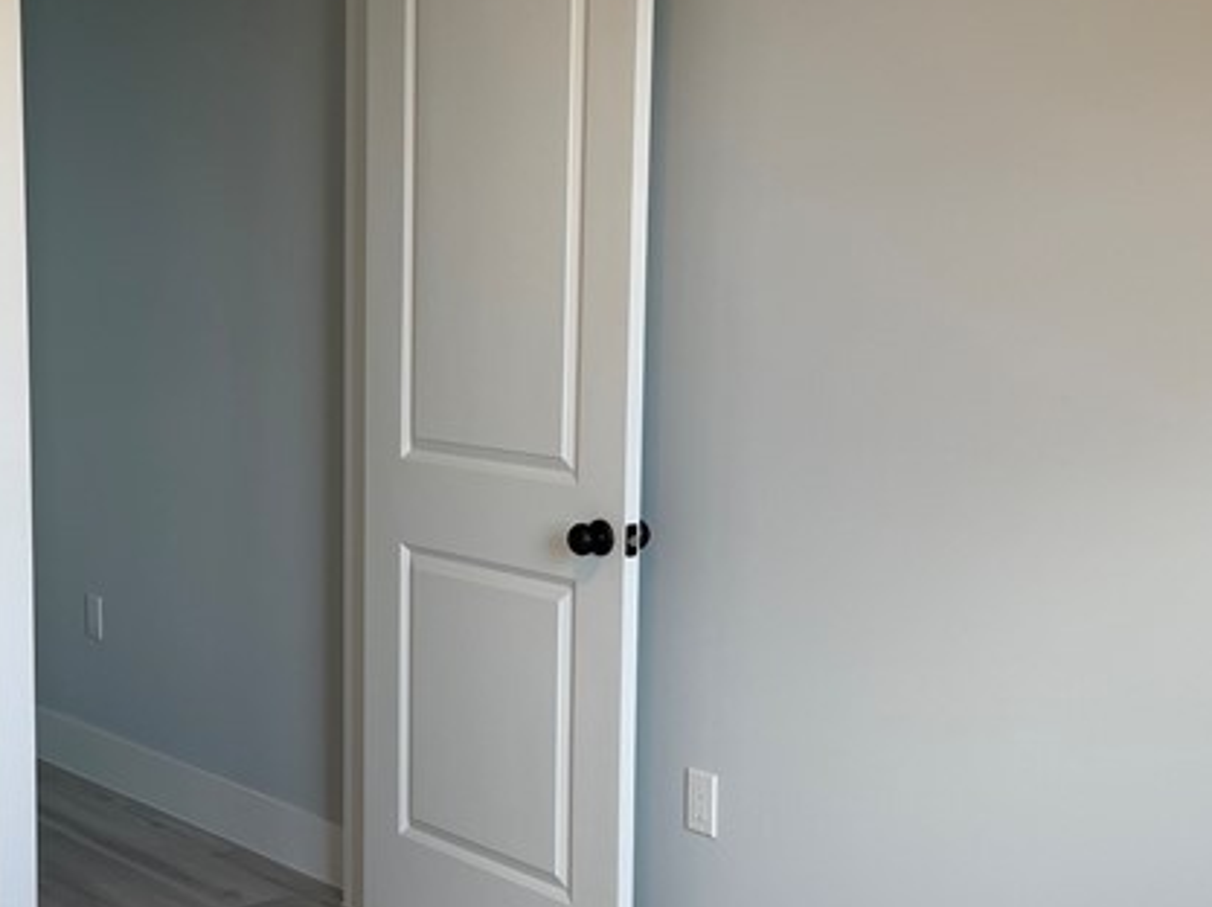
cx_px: 363
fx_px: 2064
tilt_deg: -6.9
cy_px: 512
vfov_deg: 24.8
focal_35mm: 59
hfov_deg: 32.3
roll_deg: +0.5
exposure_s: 1/120
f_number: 1.78
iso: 80
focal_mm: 6.76
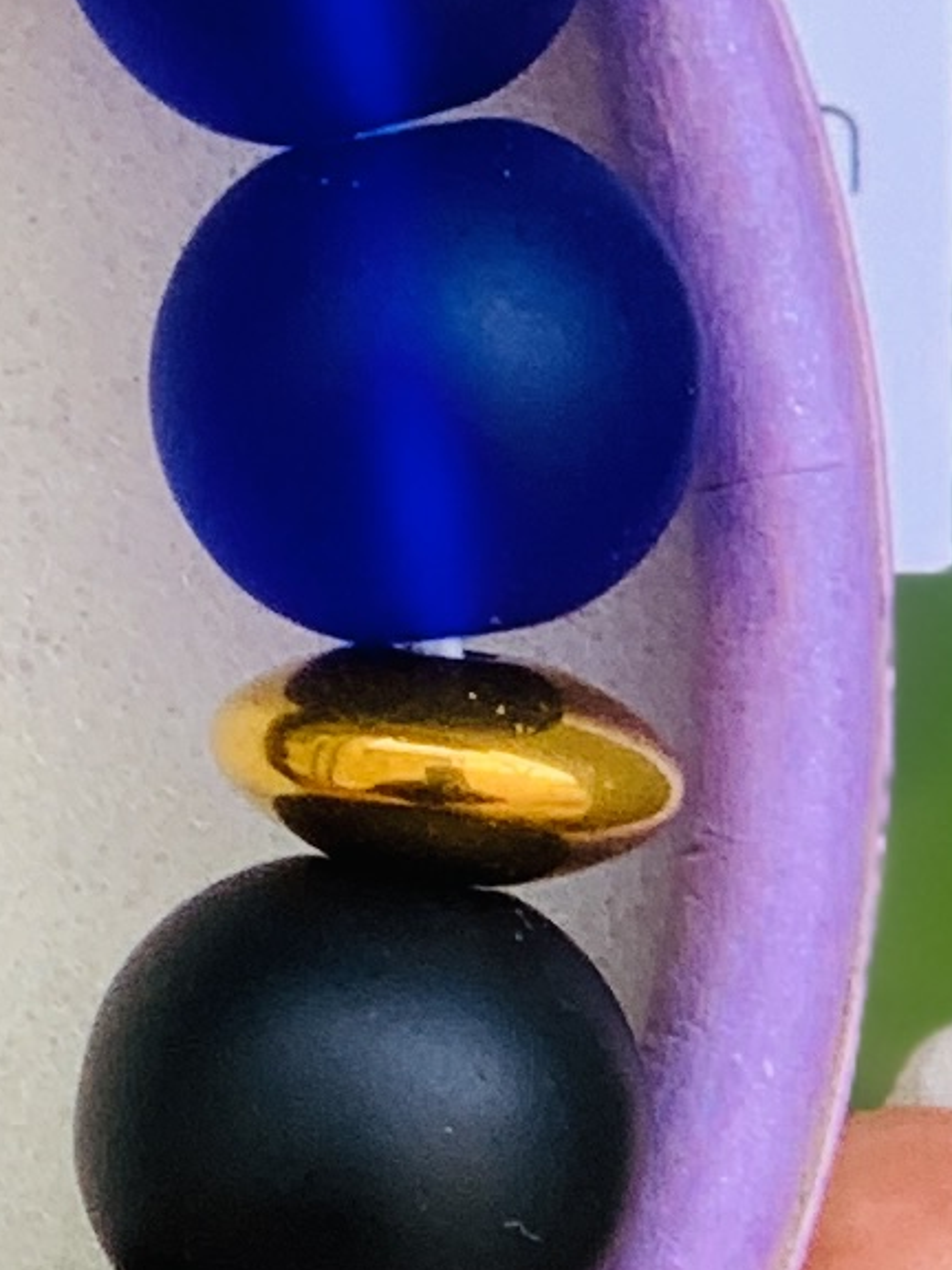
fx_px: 13348
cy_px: 437
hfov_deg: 4.0
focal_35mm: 364
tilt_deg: -16.0
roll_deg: -1.0
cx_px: -1018
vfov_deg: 5.4
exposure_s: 1/122
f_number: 2.4
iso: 32
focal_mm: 6
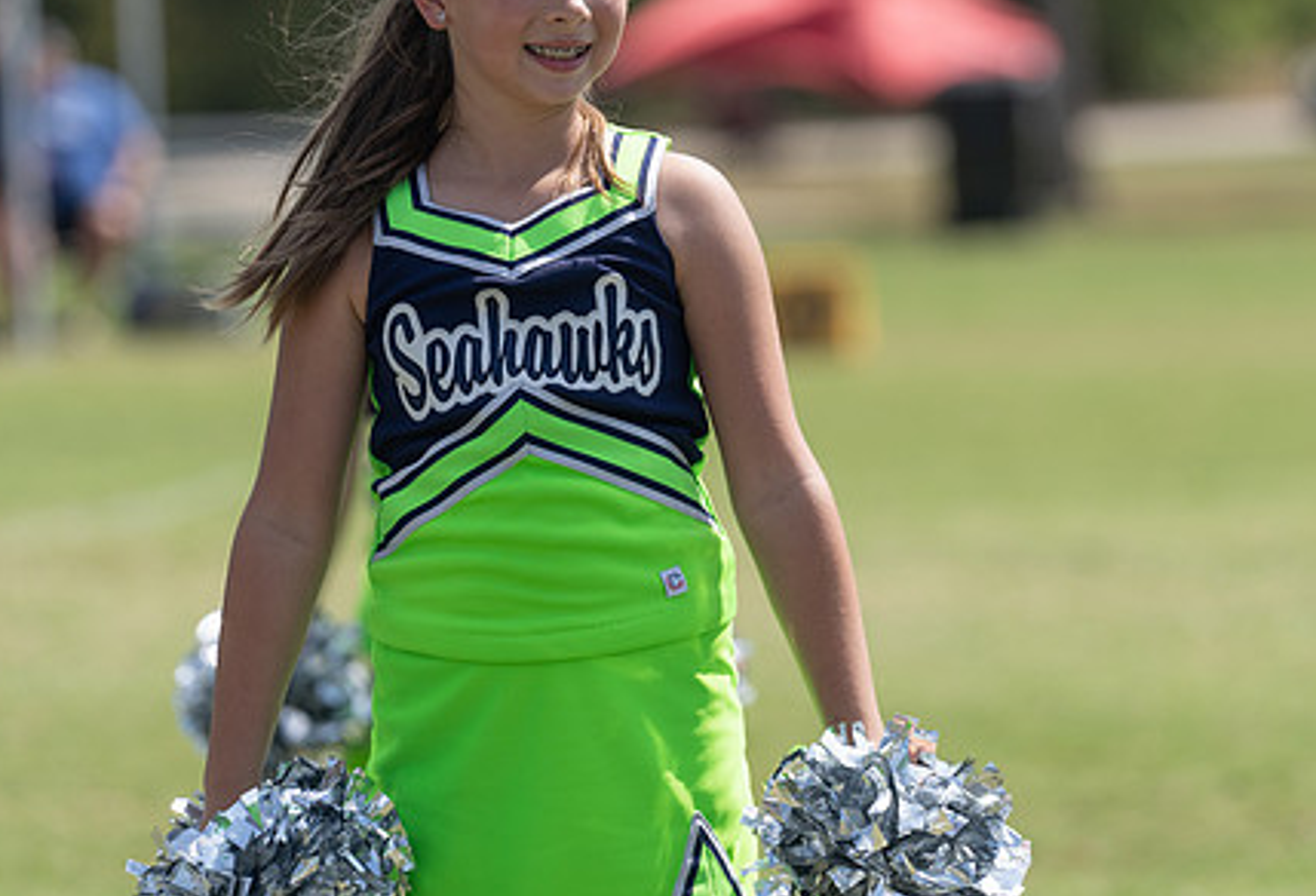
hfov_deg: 7.0
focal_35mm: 291
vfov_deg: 4.8
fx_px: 10706
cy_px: 308
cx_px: 635
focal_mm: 200
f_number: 4
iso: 160
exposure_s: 1/1600
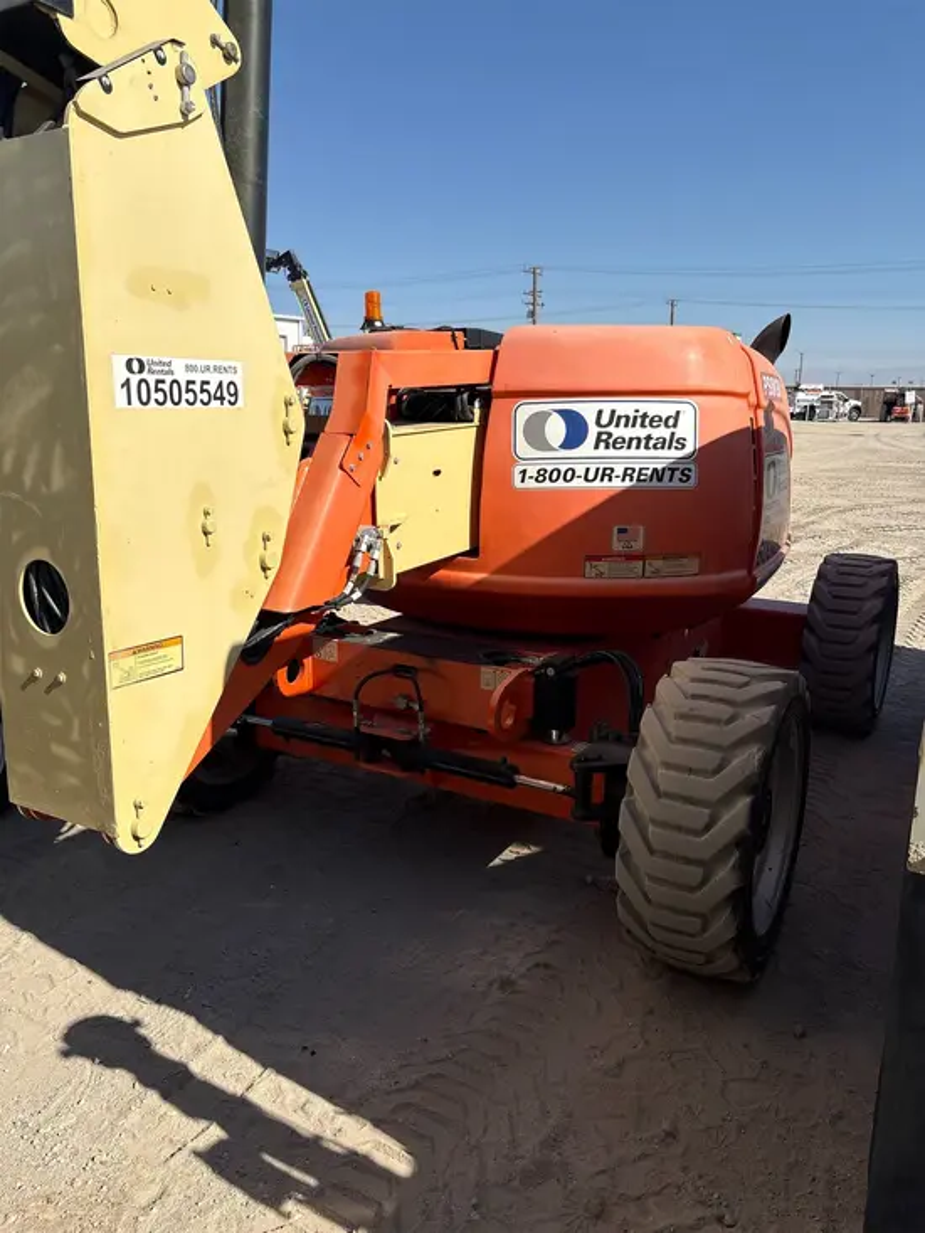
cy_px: 616
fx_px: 926
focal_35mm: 26
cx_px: 462
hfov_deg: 53.1
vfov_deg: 67.3
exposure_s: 1/5348
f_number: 1.6
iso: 50
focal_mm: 5.96
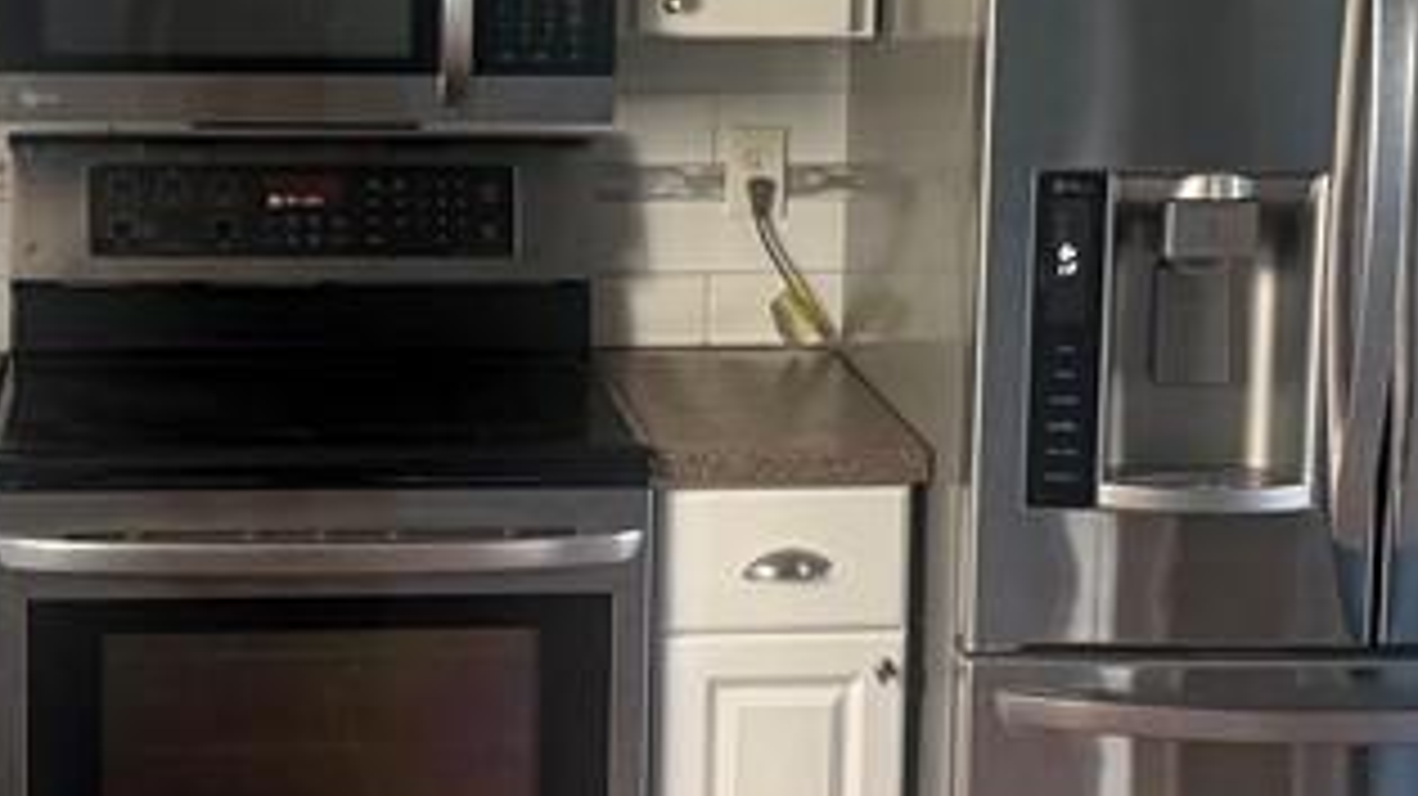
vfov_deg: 14.2
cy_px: 274
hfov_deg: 25.0
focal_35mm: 85
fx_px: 3195
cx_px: 540
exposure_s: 1/61
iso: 200
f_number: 1.78
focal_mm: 6.76
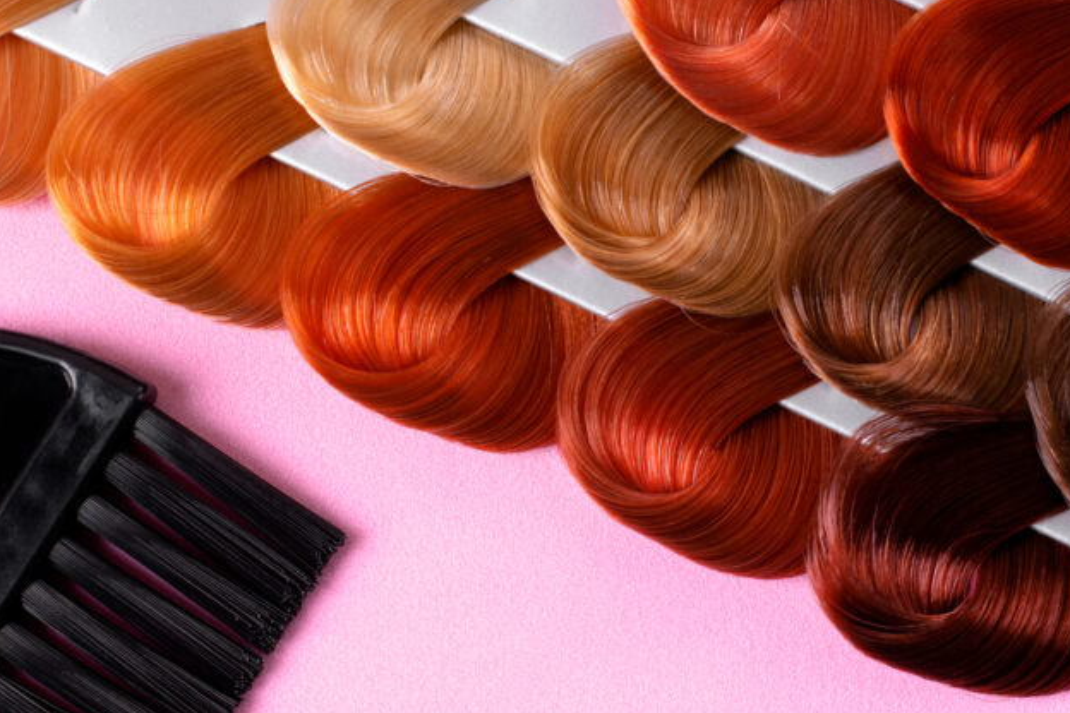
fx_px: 3656
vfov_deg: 11.1
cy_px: 534
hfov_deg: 16.6
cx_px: 761
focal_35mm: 123
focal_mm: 50
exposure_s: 1/160
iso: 100
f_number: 11
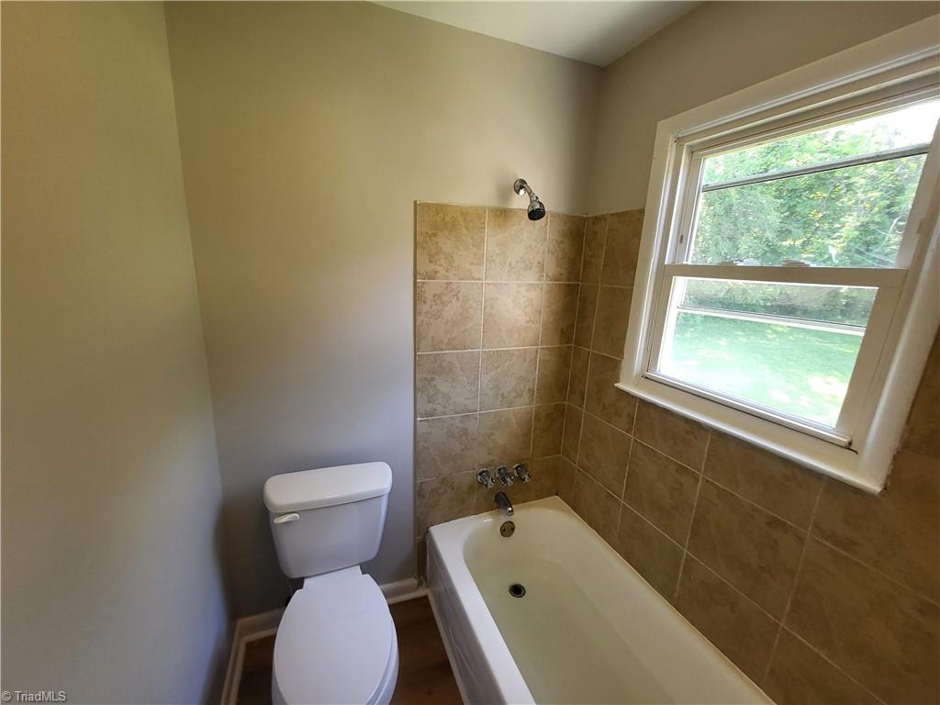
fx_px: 353
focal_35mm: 13
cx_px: 470
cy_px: 352
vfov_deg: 89.9
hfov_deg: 106.2
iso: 125
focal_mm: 1.74
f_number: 2.2
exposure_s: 1/60
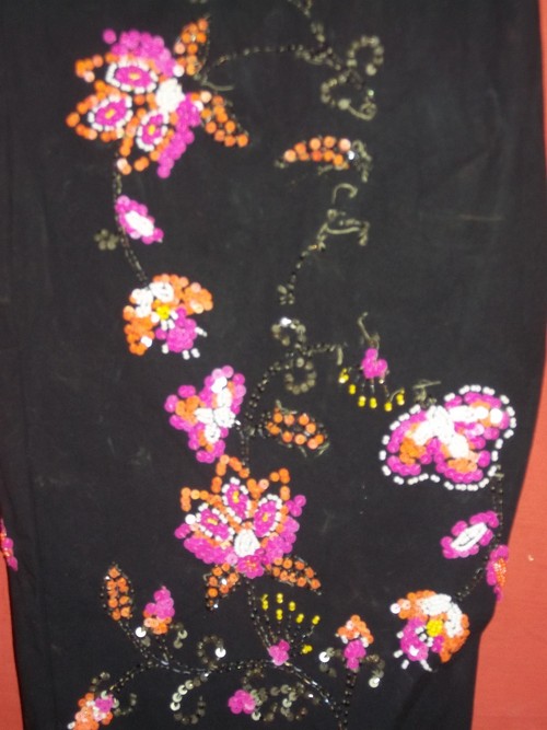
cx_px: 274
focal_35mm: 77
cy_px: 365
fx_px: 1623
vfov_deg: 25.3
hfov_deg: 19.1
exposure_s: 1/60
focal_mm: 13.7
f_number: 4.6
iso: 160
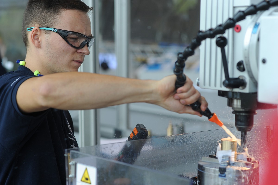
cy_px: 92
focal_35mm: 85
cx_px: 139
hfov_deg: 23.9
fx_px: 656
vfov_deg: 16.0
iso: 500
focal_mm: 85
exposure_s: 1/400
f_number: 3.5
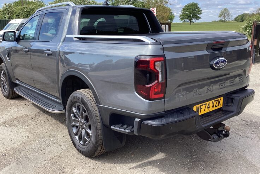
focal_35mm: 35
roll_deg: -0.1
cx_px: 123
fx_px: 253
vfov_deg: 37.8
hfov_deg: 54.4
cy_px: 75
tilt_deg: -11.9
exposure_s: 1/696
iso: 25
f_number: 2.4
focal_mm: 3.3
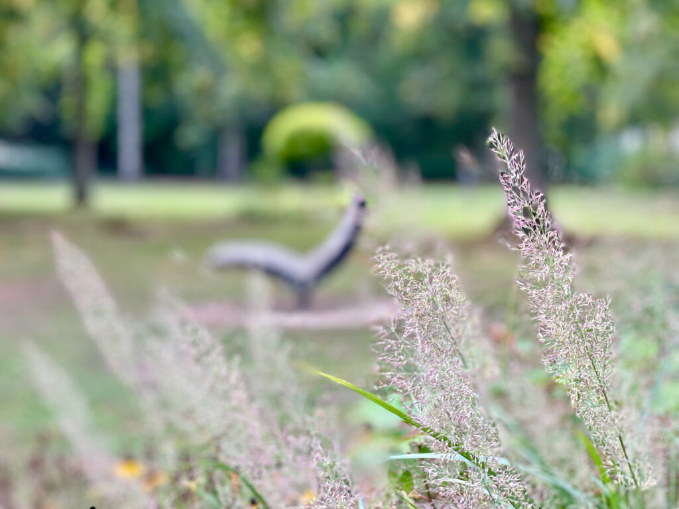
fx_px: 1255
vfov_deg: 22.9
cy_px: 254
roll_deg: -0.2
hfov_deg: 30.3
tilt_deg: -3.6
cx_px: 340
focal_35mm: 64
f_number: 2.2
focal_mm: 7.5
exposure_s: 1/121
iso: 64
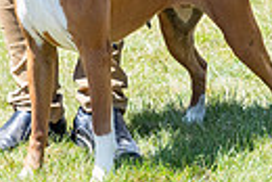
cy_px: -168
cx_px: 50
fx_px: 2360
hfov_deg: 6.6
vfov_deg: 4.4
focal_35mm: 312
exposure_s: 1/640
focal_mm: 70
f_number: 6.3
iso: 500
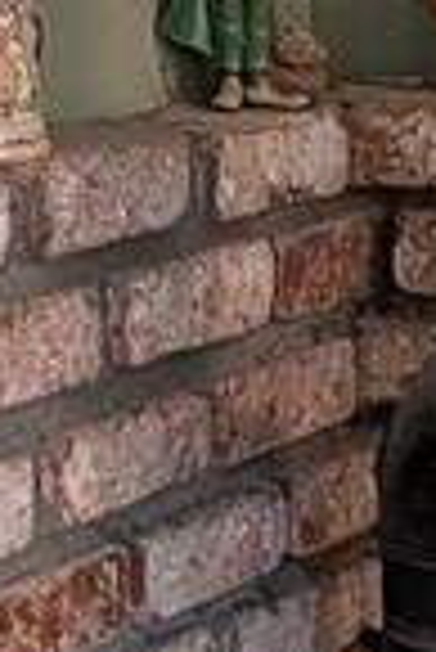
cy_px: 863
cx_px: 746
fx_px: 3189
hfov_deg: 7.6
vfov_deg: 11.4
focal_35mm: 176
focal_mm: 4.53
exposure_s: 1/40
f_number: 1.7
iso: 1172
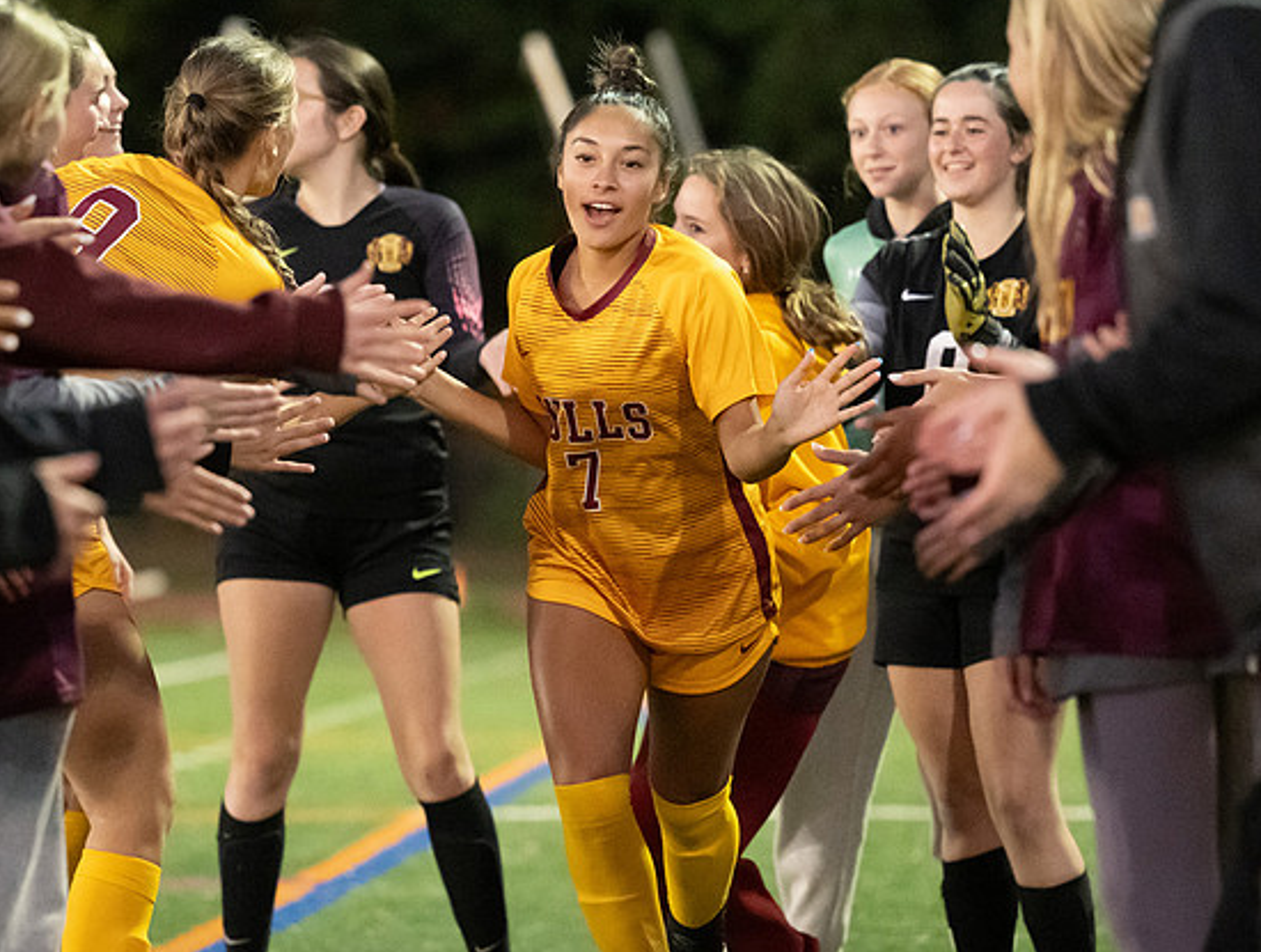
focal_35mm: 225
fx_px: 8214
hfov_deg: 8.8
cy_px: 547
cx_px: 513
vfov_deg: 6.6
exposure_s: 1/640
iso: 16000
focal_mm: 130
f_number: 2.8
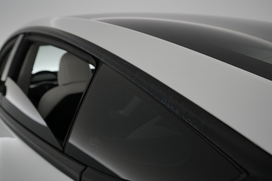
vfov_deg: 46.4
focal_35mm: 28
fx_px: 211
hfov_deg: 65.5
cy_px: 90
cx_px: 136
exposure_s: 1/100
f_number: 5.6
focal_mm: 28
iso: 1250
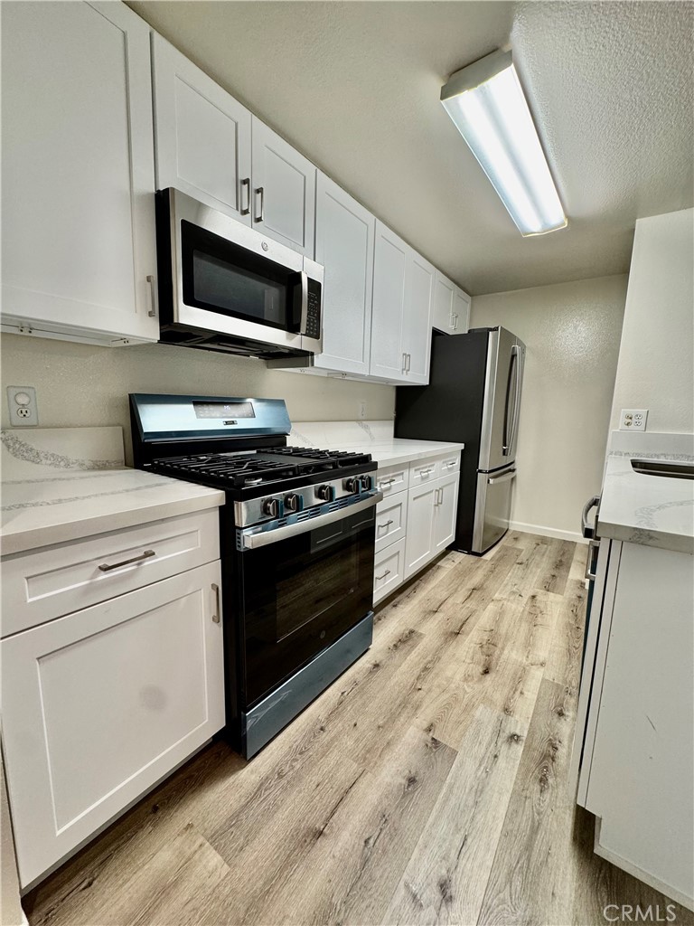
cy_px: 463
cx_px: 347
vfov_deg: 102.1
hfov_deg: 85.7
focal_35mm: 14
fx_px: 374
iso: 160
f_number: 2.2
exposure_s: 1/60
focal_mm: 2.22
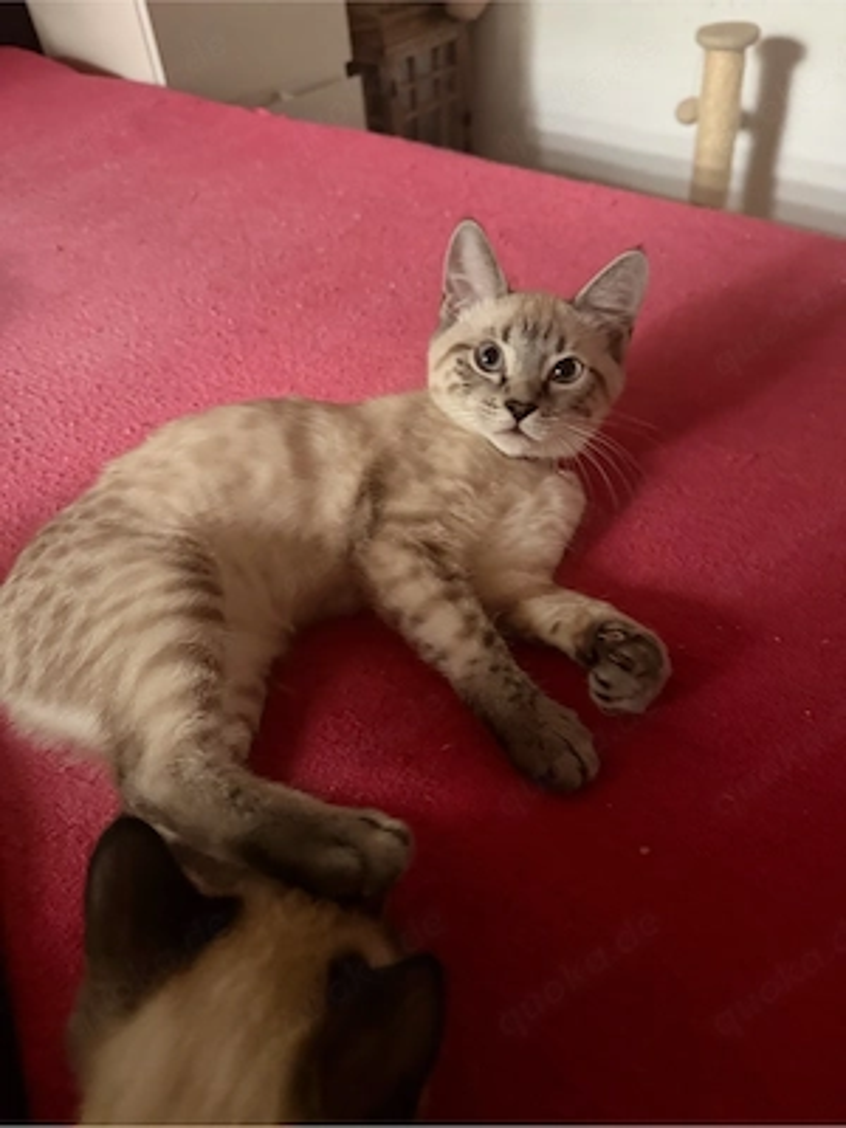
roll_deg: +7.0
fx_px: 782
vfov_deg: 71.6
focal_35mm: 24
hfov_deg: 56.8
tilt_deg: -42.8
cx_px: 423
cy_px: 564
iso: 1000
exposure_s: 1/30
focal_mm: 6.76
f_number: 1.78
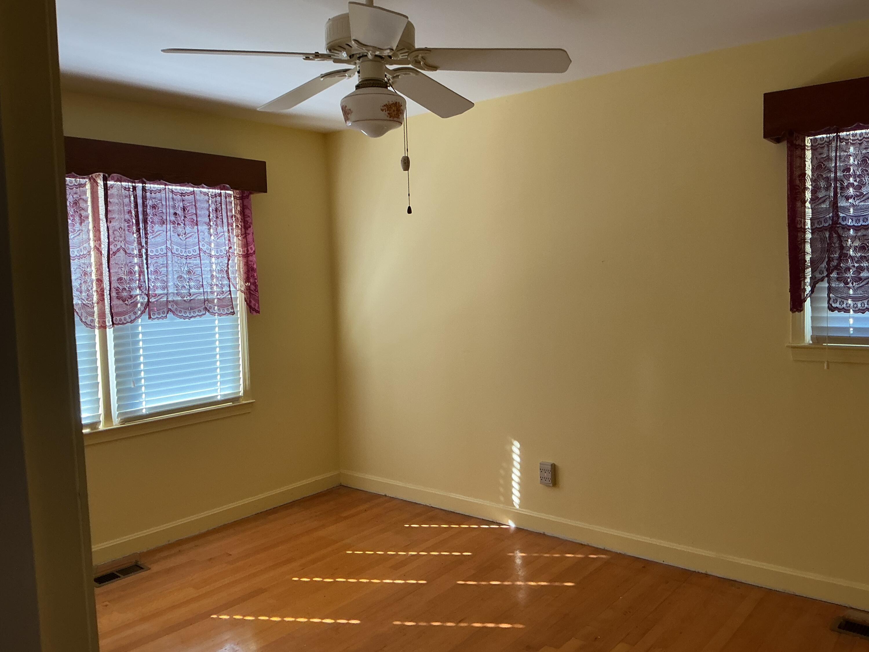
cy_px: 326
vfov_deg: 48.2
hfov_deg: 61.7
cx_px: 434
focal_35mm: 29
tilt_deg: -5.0
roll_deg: +1.1
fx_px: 728
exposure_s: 1/60
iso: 100
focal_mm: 3
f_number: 1.8
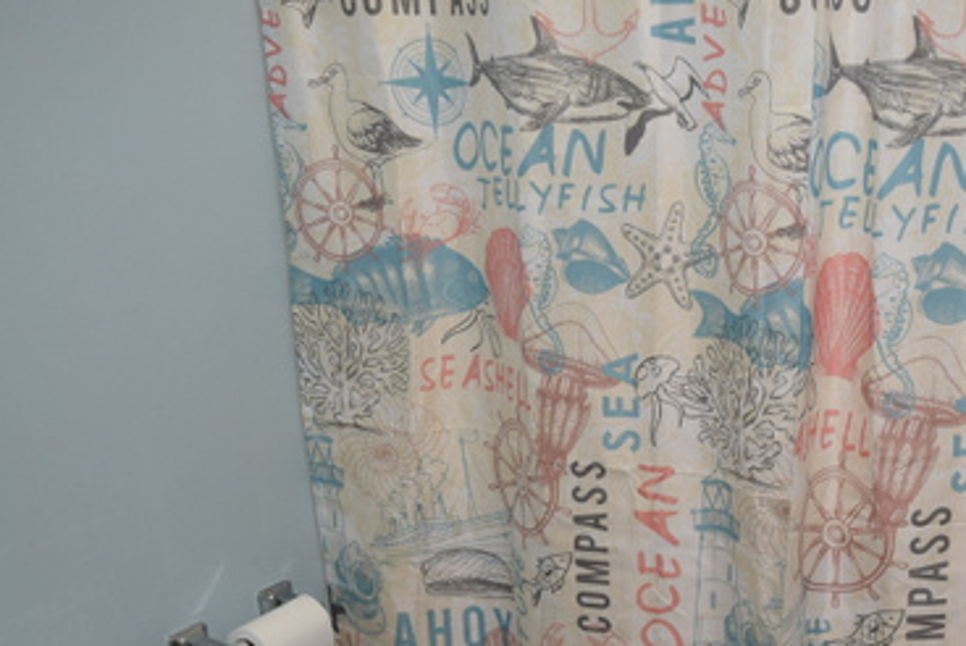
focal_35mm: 47
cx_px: 761
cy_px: 559
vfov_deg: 27.8
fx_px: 1262
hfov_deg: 40.3
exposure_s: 1/80
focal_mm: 18
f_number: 4.5
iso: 640
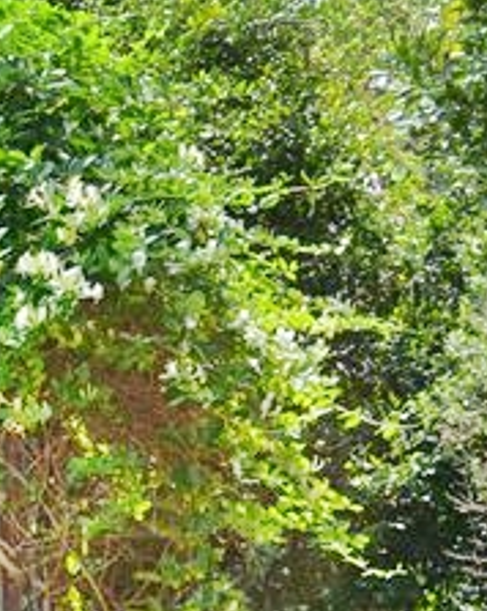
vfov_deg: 14.5
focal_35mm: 131
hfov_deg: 10.8
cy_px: 614
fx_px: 2363
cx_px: -482
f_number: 8
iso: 400
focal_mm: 26
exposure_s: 1/250
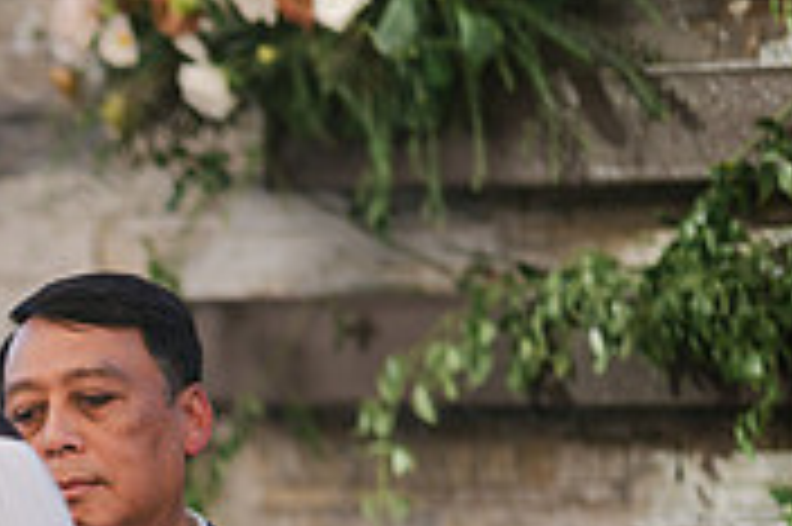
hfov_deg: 5.9
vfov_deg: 3.9
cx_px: -482
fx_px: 7627
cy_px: 865
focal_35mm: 347
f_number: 1.4
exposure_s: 1/2500
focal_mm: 105
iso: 64
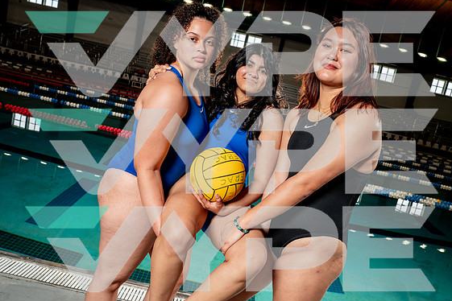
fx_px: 389
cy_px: 152
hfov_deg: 60.3
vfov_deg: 42.3
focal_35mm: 31
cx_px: 233
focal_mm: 30
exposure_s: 1/250
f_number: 7.1
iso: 400
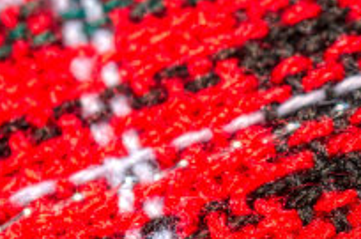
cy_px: 258
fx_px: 4737
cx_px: 391
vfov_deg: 2.9
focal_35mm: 474
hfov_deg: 4.4
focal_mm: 105
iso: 250
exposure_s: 1/160
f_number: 13
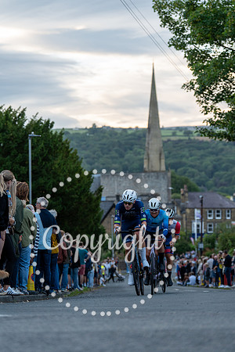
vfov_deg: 21.5
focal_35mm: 95
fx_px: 930
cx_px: 118
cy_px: 176
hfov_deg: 14.4
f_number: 3.2
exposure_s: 1/640
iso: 800
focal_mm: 95
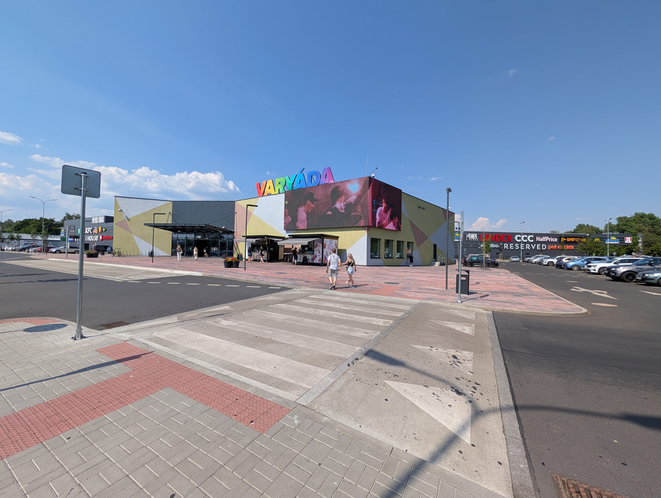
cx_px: 330
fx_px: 229
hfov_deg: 110.5
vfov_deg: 94.6
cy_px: 249
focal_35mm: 12
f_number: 1.7
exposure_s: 1/3436
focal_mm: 2.02
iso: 56
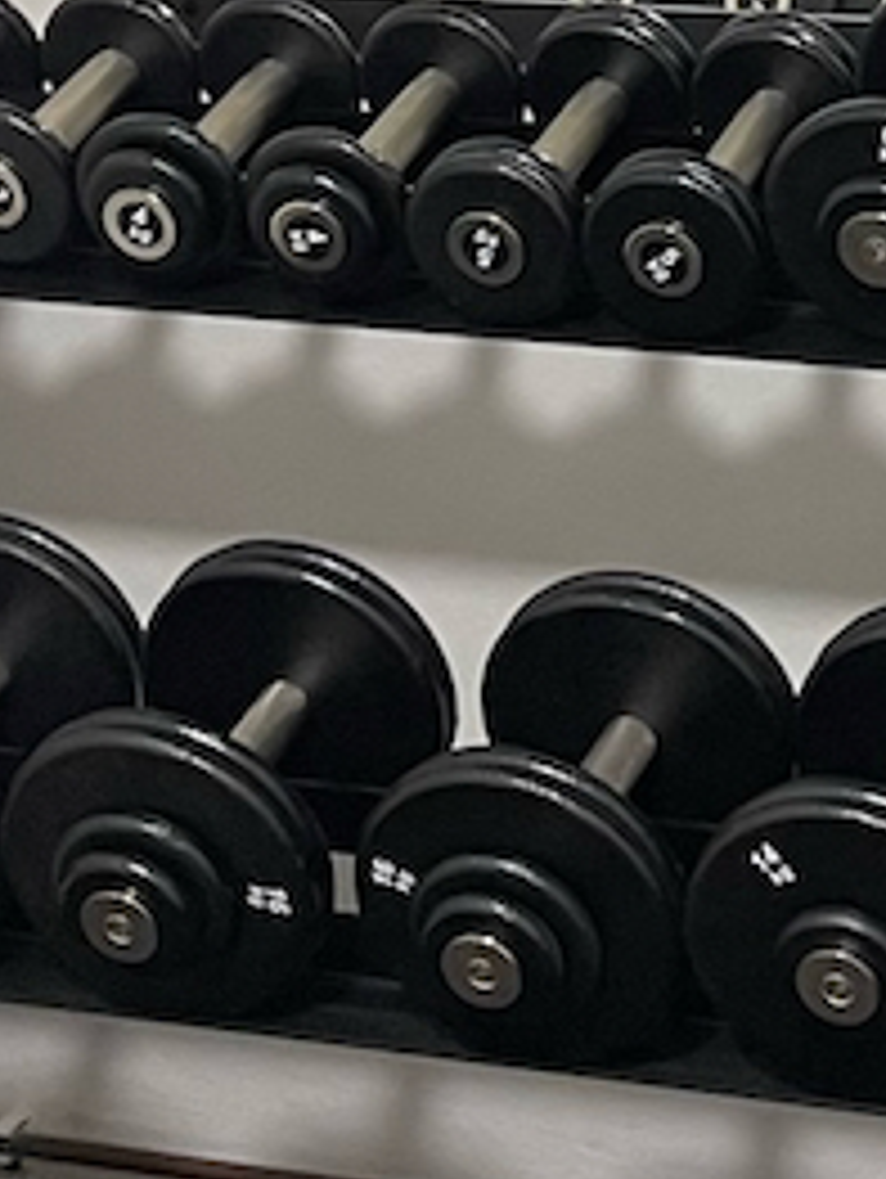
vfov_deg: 14.7
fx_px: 4327
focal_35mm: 127
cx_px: 1237
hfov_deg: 11.3
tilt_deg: -7.4
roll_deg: +0.3
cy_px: -414
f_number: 1.6
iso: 160
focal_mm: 5.1
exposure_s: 1/50
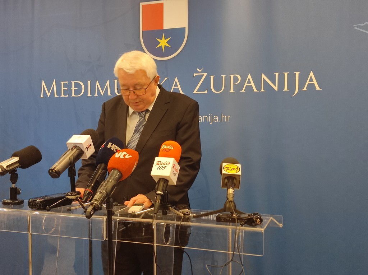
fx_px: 266
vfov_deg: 54.8
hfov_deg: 69.4
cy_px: 138
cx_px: 184
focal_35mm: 25
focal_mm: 4.7
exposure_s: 1/33
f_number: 1.79
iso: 685
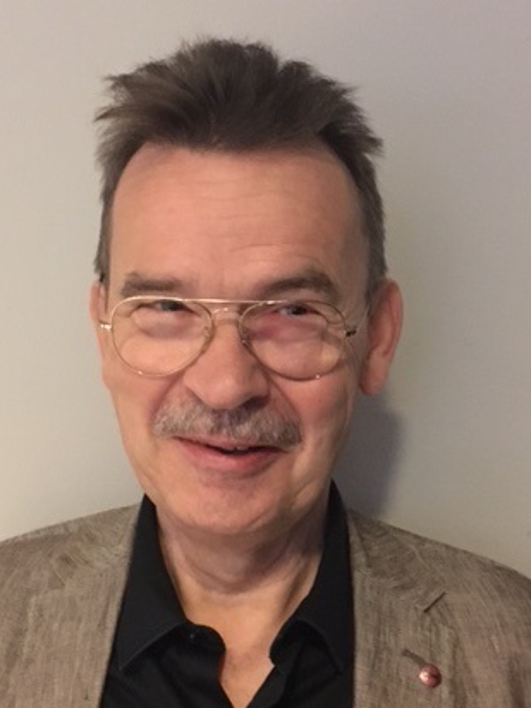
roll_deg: -2.7
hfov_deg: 32.2
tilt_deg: -1.4
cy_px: 390
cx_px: 244
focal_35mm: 45
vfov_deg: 42.0
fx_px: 920
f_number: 2.2
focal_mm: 4.15
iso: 800
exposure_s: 1/17
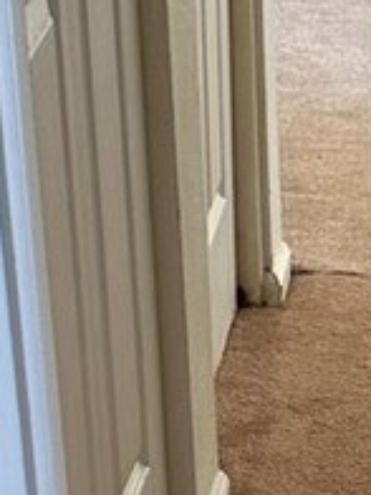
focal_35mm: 176
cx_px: 633
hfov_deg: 8.2
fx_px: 2515
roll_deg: -2.9
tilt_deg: -33.5
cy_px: 876
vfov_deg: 10.6
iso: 200
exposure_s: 1/120
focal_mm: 6.86
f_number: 1.78
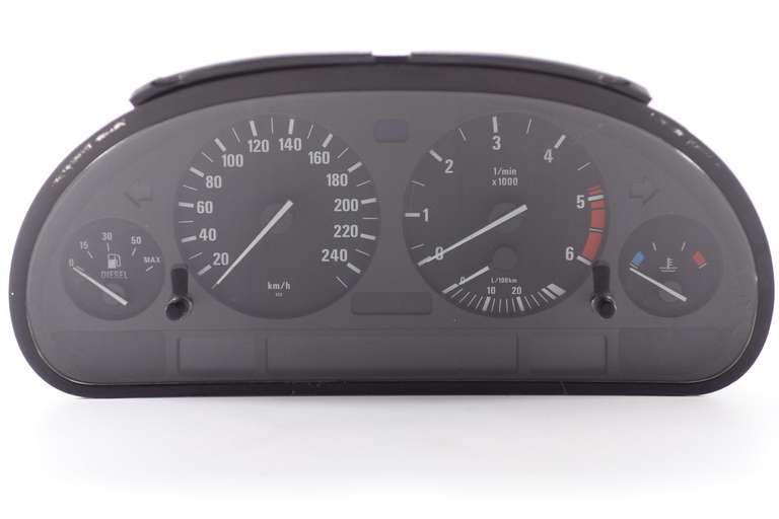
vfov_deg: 22.3
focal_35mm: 61
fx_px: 1320
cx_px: 390
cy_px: 260
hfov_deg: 32.9
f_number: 3.5
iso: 800
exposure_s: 1/60
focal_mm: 22.49
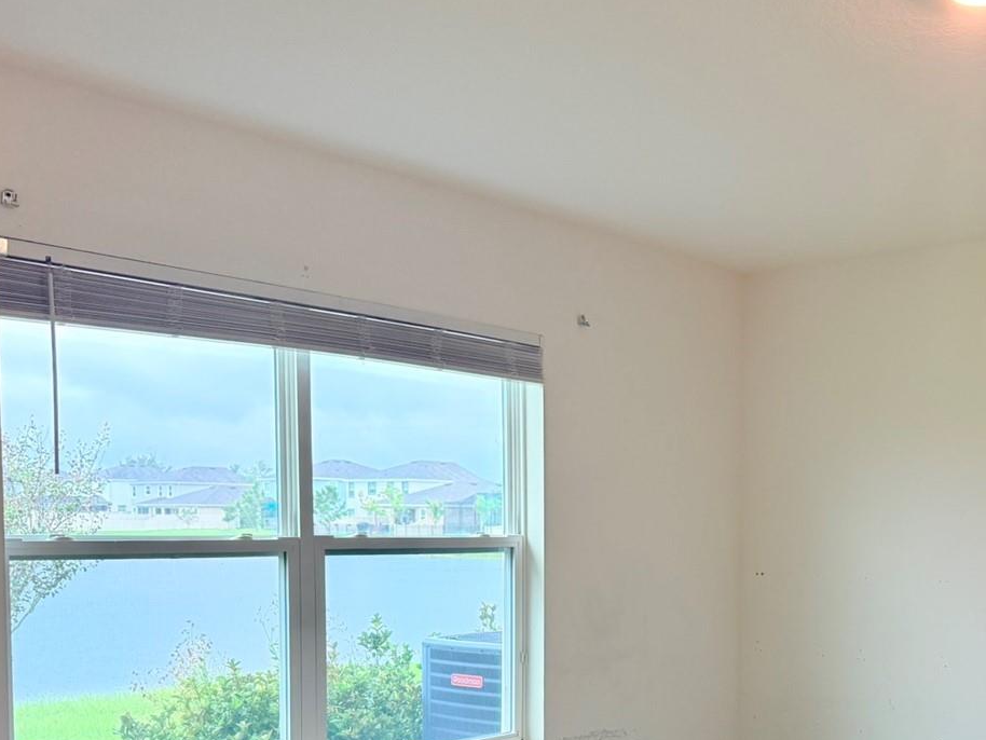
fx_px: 1197
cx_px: 753
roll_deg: -0.6
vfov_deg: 33.4
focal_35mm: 42
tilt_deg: -4.0
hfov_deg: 43.2
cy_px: 589
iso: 160
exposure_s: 1/205
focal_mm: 6.76
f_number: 1.78
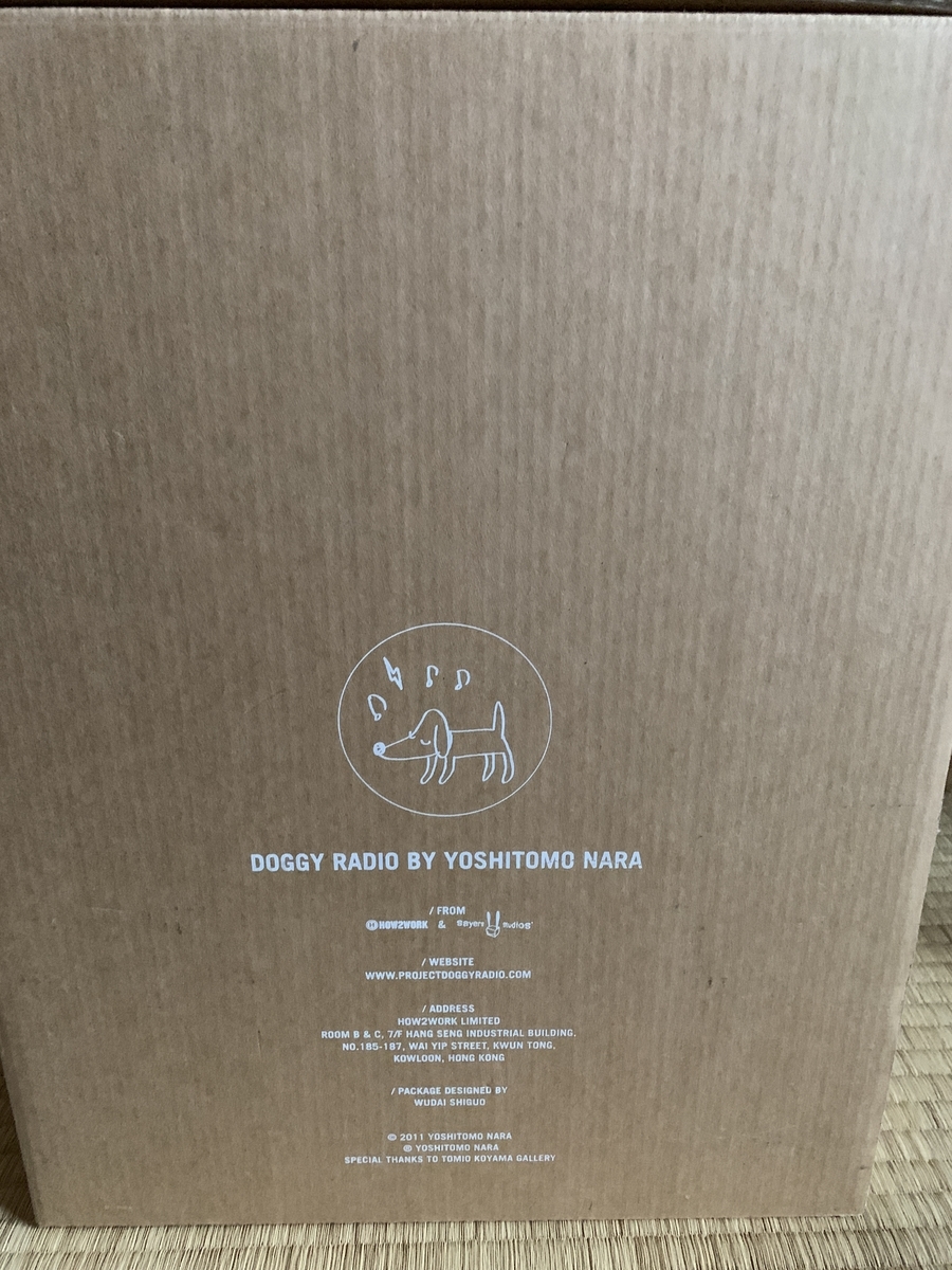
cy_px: 635
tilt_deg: -19.0
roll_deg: +0.6
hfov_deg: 53.1
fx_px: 953
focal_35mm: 26
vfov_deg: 67.3
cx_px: 476
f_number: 1.8
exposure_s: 1/30
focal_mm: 4.25
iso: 640
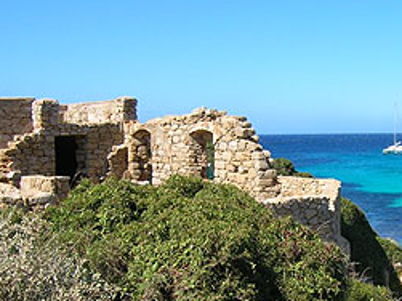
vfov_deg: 23.9
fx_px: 708
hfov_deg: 31.2
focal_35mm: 61
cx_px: 291
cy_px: 209
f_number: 4.9
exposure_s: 1/333
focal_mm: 5.7
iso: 50
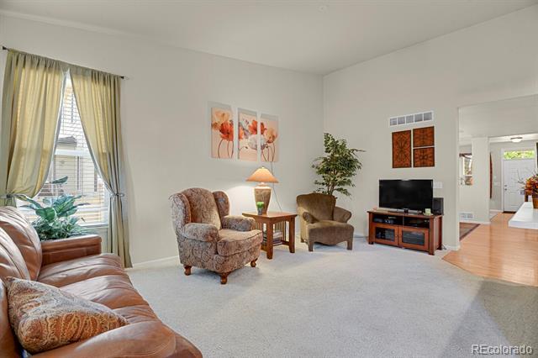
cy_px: 179
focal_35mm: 17
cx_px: 269
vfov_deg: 70.4
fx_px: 254
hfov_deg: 93.3
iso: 250
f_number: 8
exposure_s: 6
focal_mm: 17
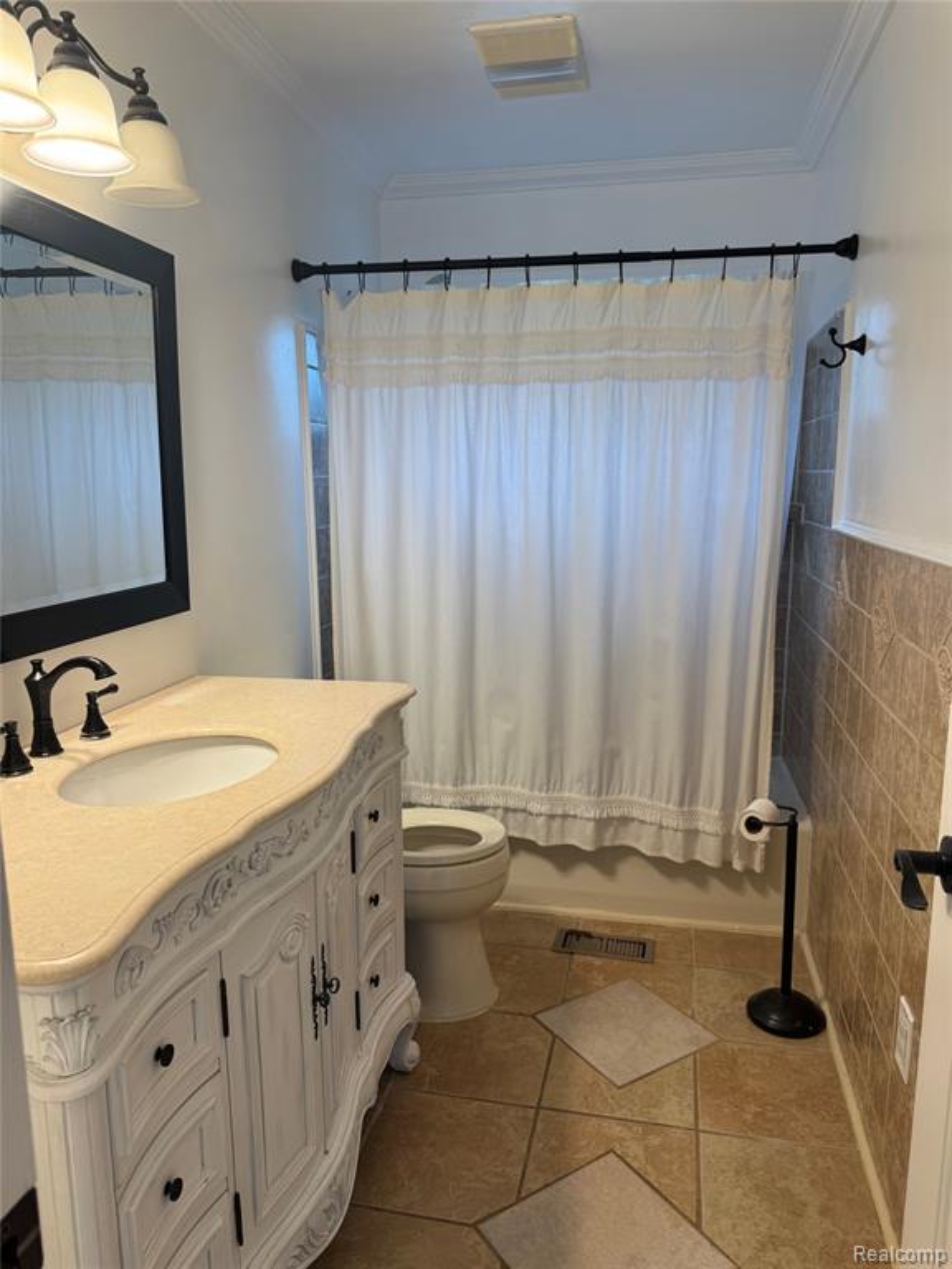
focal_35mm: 24
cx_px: 476
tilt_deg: -9.8
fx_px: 880
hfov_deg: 56.8
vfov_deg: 71.6
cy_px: 634
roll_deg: +0.9
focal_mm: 6.76
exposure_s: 1/120
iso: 64
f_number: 1.78
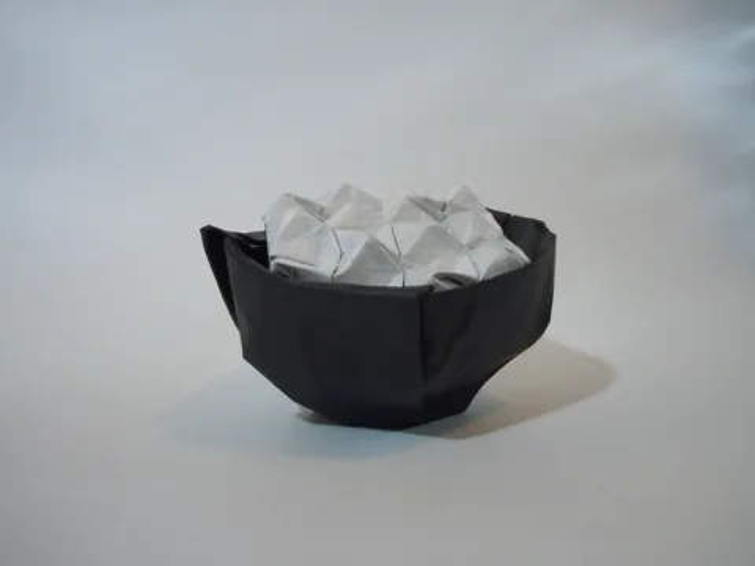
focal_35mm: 33
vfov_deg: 42.9
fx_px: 720
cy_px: 283
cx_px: 378
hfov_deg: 55.4
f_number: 4
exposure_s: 1/30
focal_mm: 5.9
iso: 800
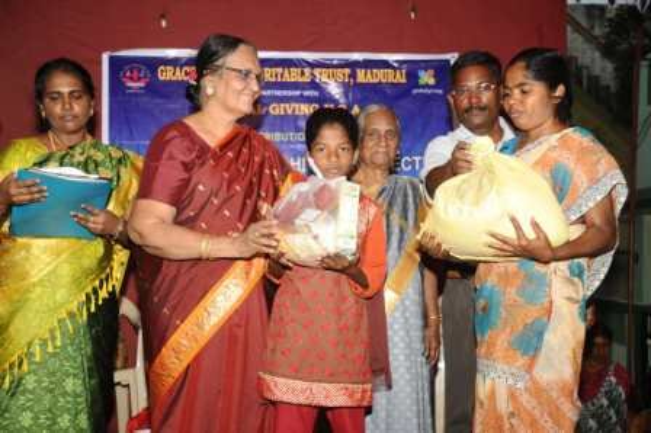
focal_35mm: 48
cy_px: 216
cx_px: 326
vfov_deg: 28.0
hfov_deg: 41.1
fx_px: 867
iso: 400
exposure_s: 1/160
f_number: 5.6
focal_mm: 48
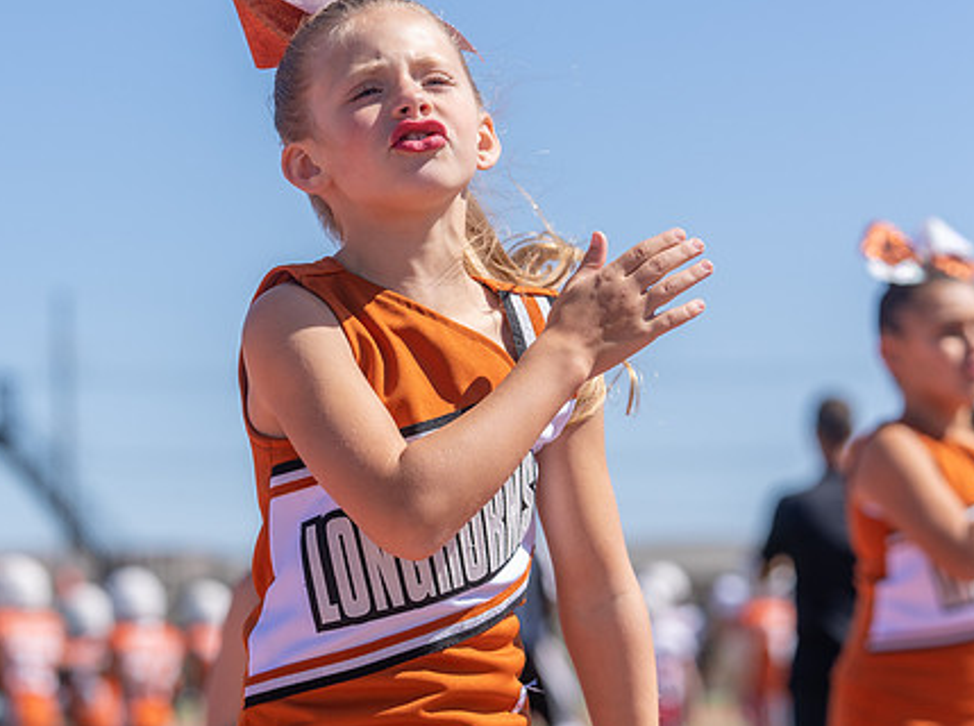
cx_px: 345
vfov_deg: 9.9
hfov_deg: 13.3
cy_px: 297
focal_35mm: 149
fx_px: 4184
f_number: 4
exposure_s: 1/1000
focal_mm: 97
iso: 100
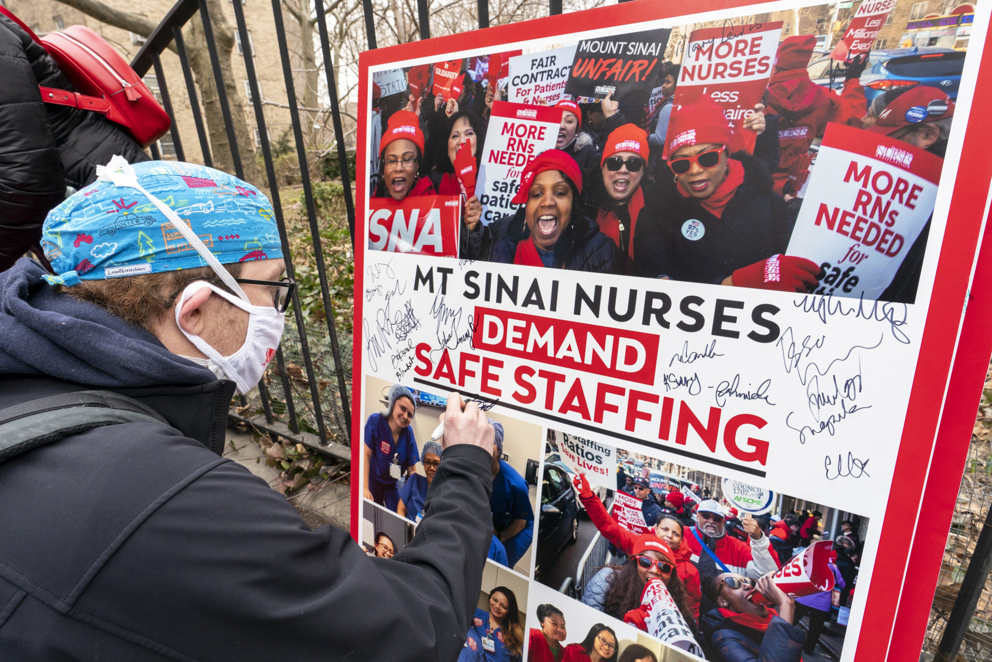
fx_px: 496
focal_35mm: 18
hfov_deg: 90.0
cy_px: 331
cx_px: 496
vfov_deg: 67.4
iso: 1250
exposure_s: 1/250
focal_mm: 18
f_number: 9
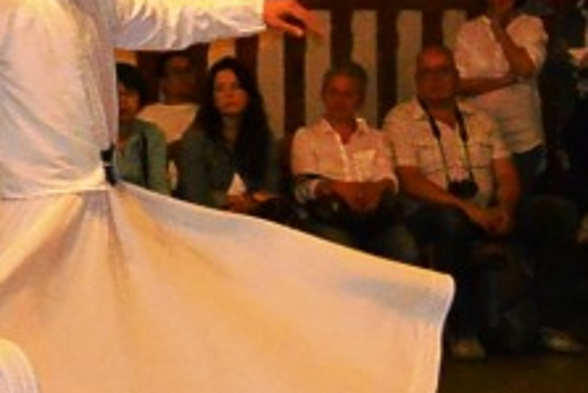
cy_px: 49
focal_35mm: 133
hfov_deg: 14.8
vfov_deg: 10.3
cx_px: -145
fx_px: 2174
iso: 1600
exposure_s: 1/60
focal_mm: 11
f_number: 3.5
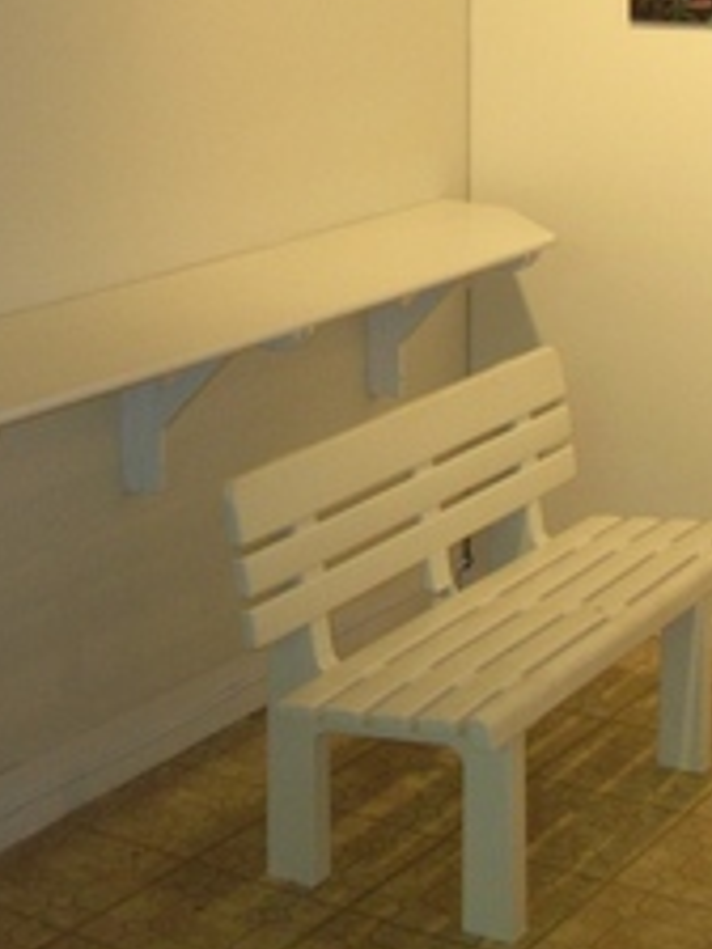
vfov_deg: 24.4
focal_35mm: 78
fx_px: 2139
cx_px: 288
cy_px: 110
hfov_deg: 18.9
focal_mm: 5.8
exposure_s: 1/28.8
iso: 140
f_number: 2.8
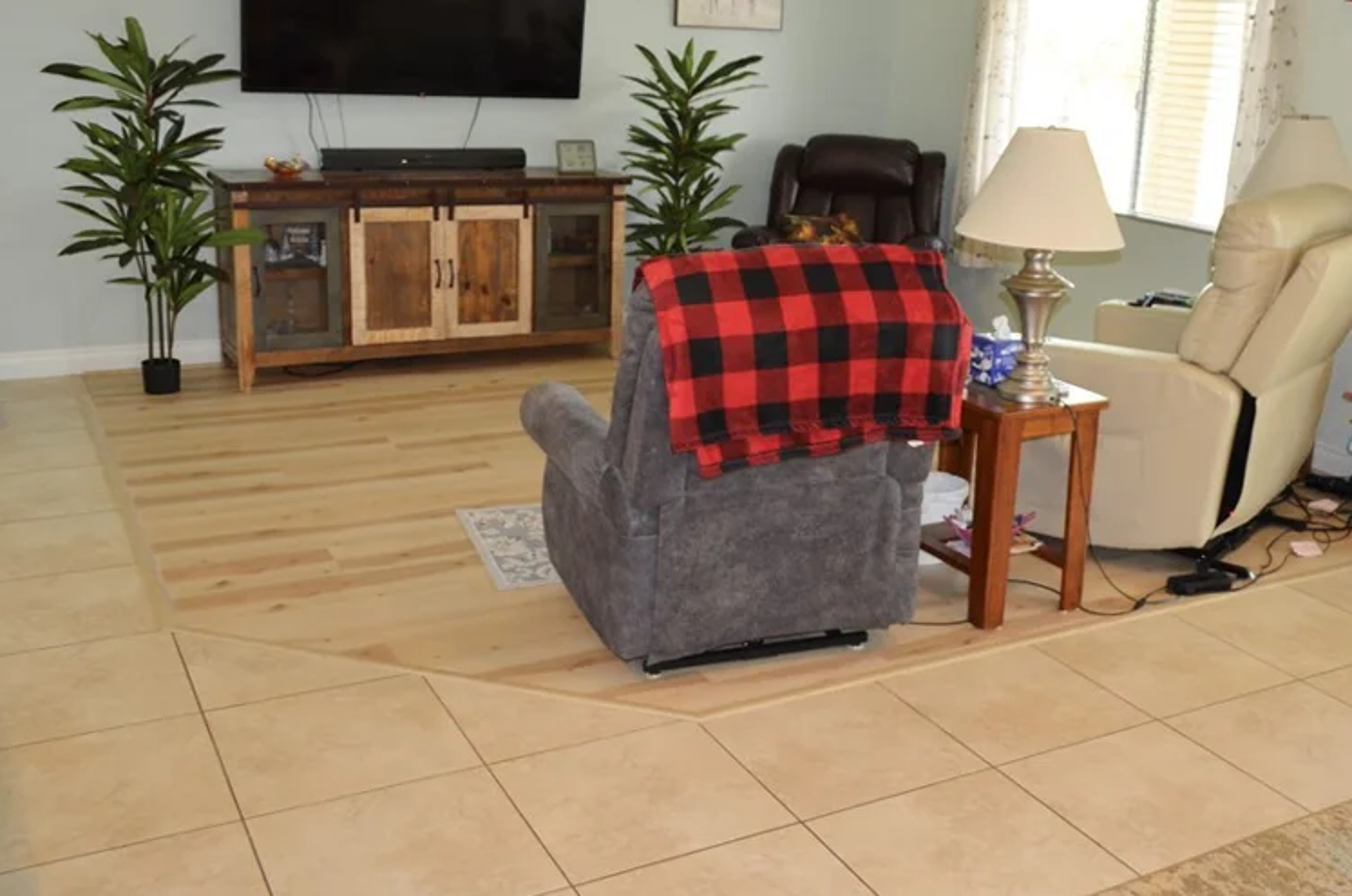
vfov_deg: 35.6
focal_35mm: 37
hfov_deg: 51.7
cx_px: 795
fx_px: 1387
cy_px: 346
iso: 500
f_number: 3.5
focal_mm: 18
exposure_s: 1/60
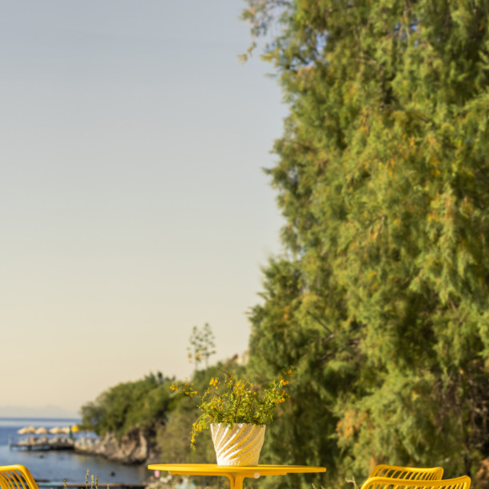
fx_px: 1231
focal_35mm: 77
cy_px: 367
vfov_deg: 22.3
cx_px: 234
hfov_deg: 22.5
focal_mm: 54
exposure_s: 1/3200
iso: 100
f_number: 4
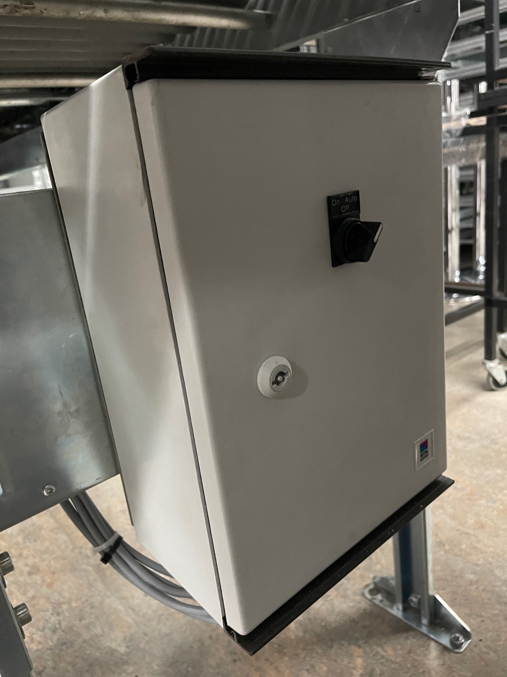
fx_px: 508
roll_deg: +6.8
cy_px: 338
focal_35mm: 26
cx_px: 254
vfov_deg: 67.3
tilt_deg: -17.5
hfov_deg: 53.0
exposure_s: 1/25
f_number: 1.6
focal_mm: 5.1
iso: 640
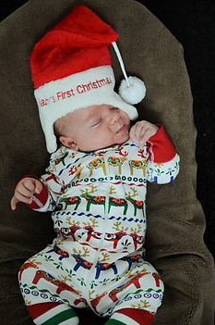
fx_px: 449
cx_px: 96
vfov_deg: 39.5
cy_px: 193
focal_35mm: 50
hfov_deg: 26.9
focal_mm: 26
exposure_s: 1/40
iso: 800
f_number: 2.8
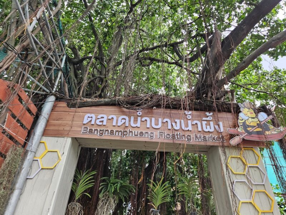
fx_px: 190
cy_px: 108
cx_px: 143
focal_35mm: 23
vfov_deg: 58.9
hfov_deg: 73.9
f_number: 1.8
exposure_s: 1/180
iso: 32
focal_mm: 5.4
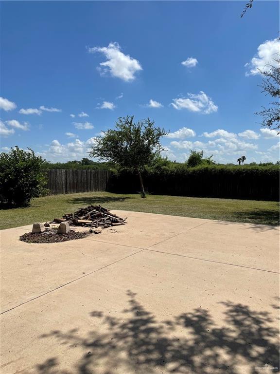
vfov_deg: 67.3
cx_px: 140
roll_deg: -0.5
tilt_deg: -2.9
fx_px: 280
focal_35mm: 26
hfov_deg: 53.1
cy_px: 187
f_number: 1.6
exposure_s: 1/6897
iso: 32
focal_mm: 4.2
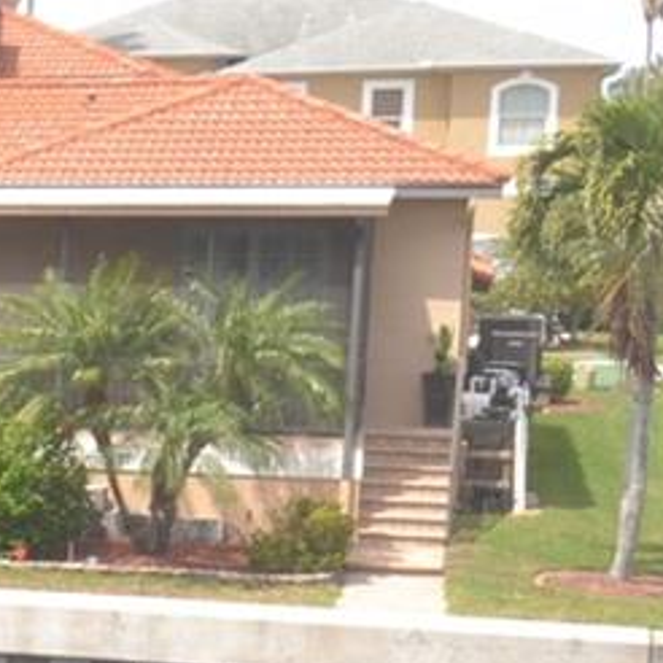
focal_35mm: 116
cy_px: 566
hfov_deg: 12.8
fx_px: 2514
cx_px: -733
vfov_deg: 14.9
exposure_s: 1/200
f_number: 5
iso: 100
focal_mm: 14
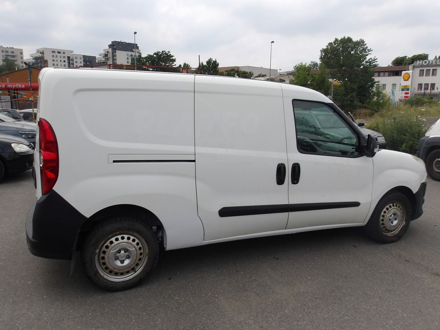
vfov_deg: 51.4
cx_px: 220
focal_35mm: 27
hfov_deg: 65.3
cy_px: 165
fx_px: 343
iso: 100
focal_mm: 4.9
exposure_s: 1/145
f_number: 10.4
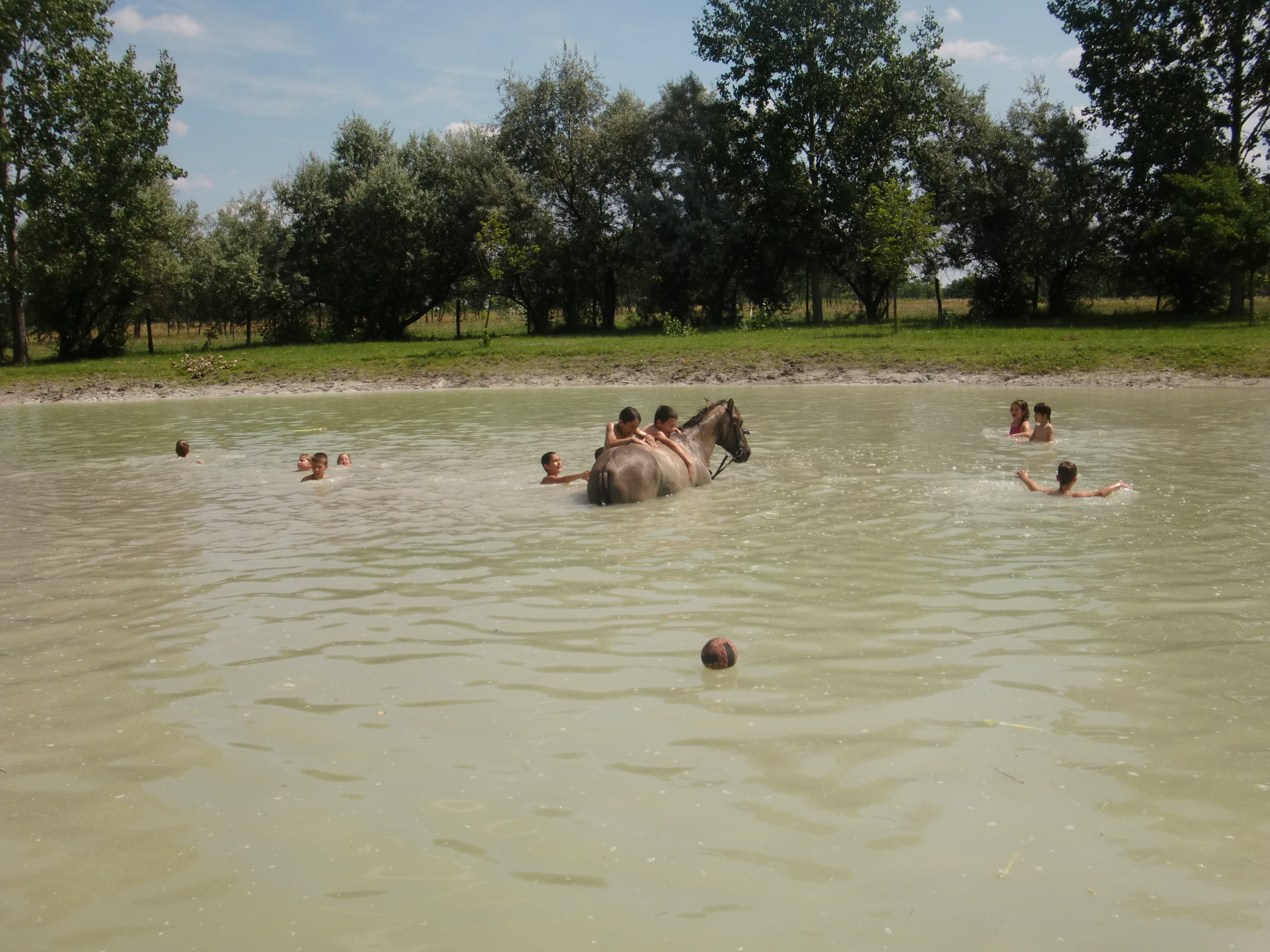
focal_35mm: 38
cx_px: 635
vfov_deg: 37.7
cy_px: 476
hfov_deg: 49.0
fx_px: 1394
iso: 64
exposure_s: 1/1000
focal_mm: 6.66
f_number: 3.9
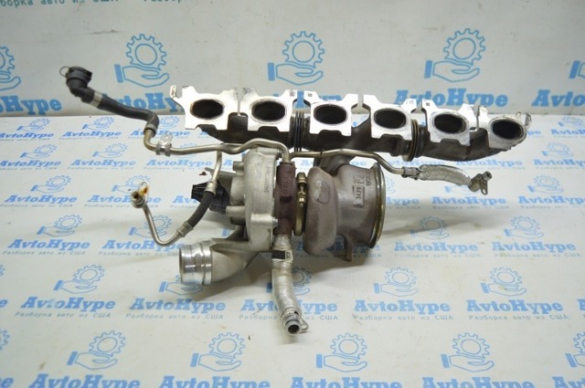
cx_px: 292
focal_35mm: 32
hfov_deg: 59.6
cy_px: 194
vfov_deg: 41.6
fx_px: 511
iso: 400
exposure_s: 1/40
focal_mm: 21
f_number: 3.8
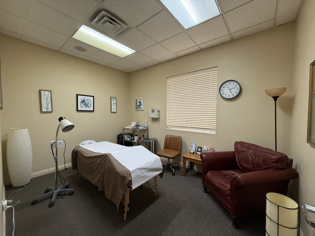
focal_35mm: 14
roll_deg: -0.3
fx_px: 127
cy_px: 118
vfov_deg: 85.7
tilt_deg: -2.3
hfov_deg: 102.1
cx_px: 158
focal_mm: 2.22
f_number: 2.2
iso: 250
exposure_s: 1/60
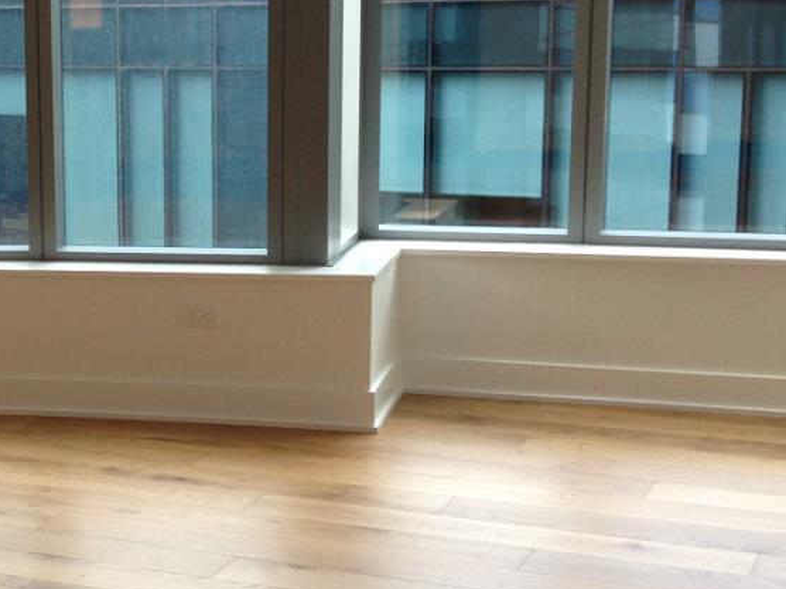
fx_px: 2021
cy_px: 307
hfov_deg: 20.7
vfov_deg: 16.6
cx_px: -122
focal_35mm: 89
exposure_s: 1/40
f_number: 2.4
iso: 50
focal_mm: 4.13
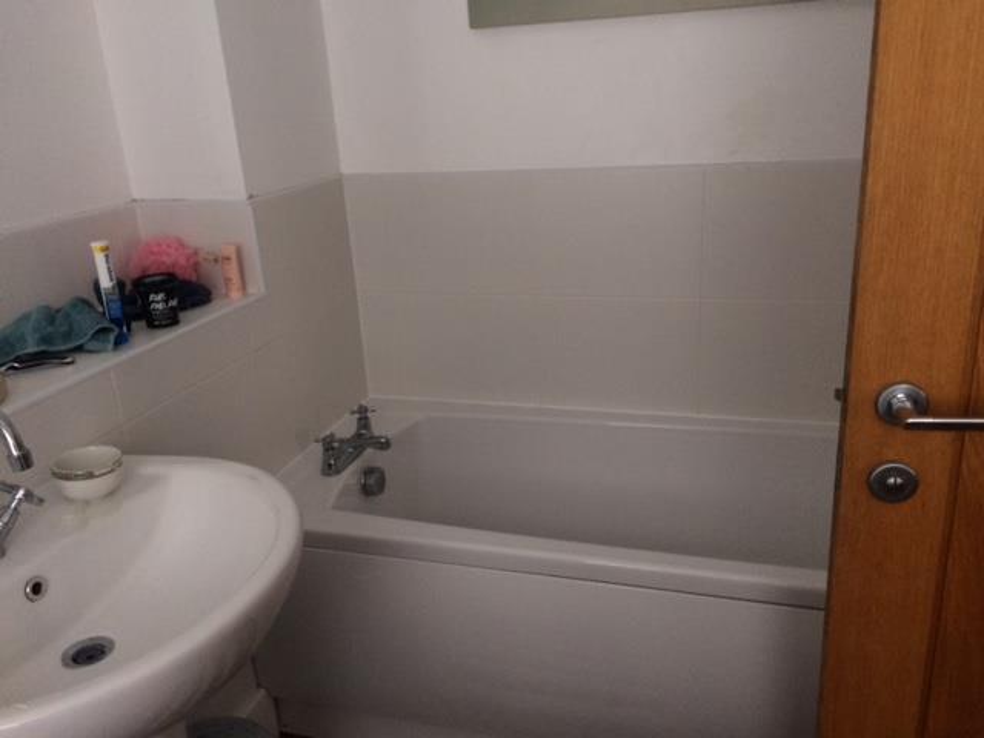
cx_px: 492
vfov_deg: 48.2
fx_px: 824
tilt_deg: -19.8
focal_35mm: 29
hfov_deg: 61.7
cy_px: 369
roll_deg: +4.8
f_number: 2.2
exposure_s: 1/33
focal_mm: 4.15
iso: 160
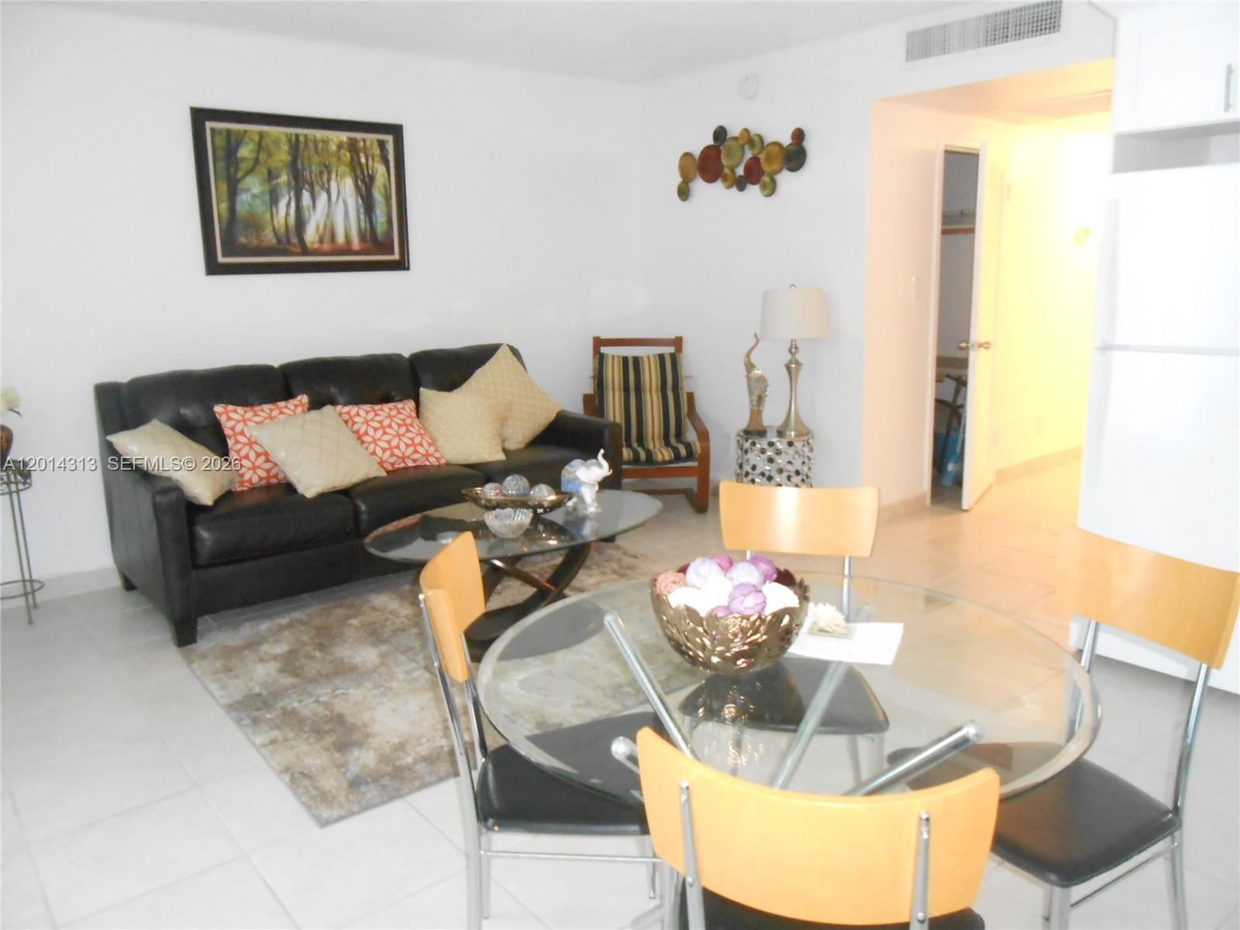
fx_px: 931
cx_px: 620
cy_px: 465
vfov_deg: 53.1
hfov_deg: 67.3
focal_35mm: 26
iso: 800
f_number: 3.5
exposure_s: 1/10
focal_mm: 4.6
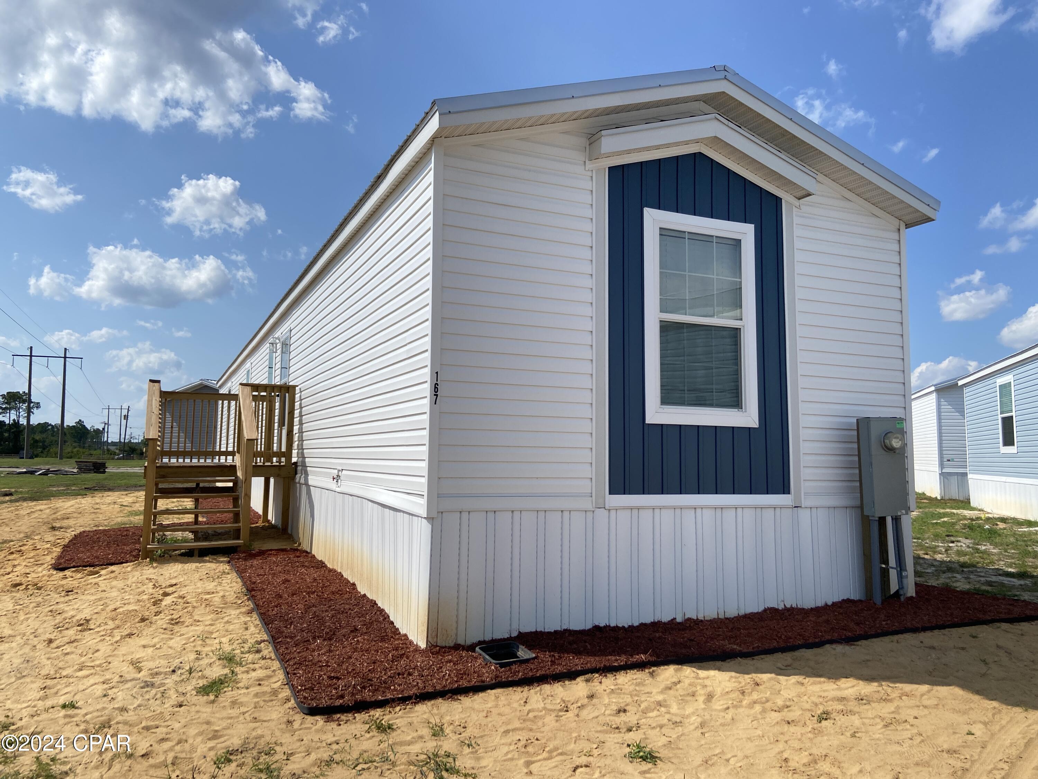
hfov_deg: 67.3
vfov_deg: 53.1
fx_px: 780
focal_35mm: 26
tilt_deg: +3.8
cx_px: 519
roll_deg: +0.0
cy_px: 390
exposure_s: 1/5495
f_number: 1.8
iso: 32
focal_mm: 4.25
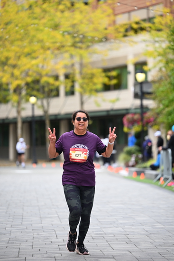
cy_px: 130
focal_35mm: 165
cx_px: 87
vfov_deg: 12.4
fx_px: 1195
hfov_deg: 8.3
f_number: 2.8
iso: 640
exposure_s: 1/2000
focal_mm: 165
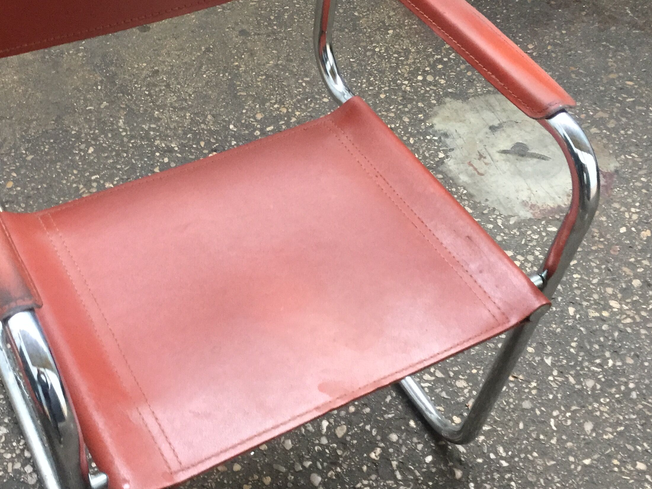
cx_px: 261
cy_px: 225
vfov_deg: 33.6
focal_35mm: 43
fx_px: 810
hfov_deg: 43.6
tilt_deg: -50.1
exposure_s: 1/33
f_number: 2.2
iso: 250
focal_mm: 4.15
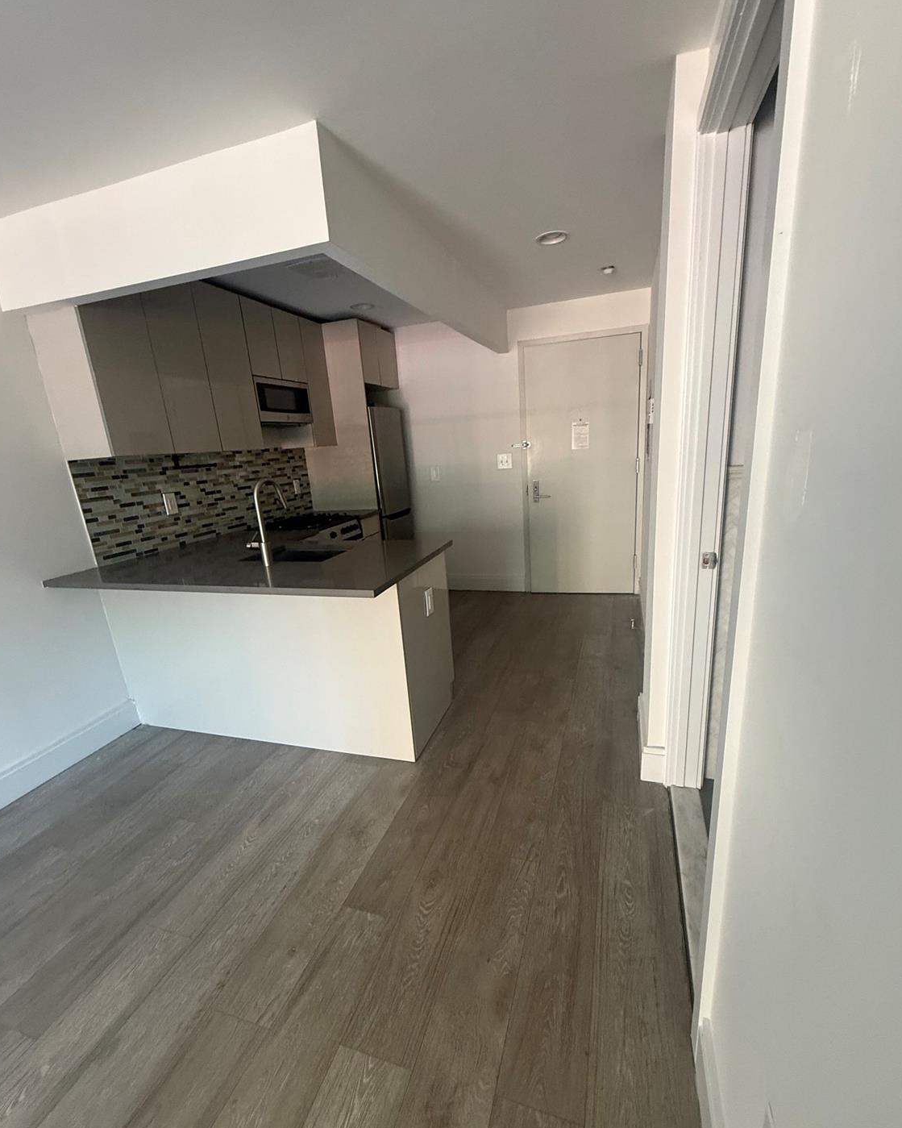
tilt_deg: -15.6
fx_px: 501
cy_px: 591
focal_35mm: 15
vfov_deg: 96.7
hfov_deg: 84.0
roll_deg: +4.2
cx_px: 455
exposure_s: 1/60
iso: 400
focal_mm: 2.22
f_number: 2.2
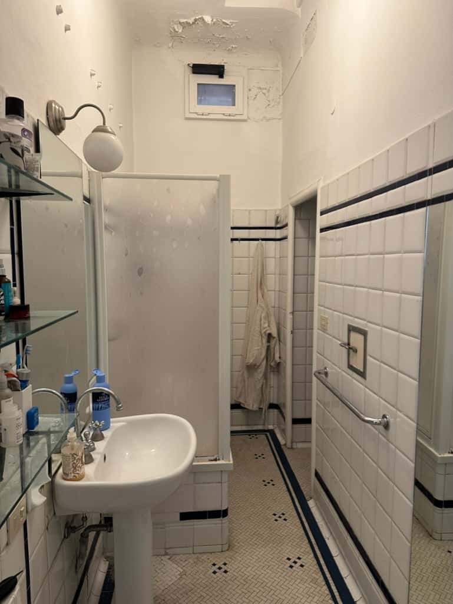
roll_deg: -0.5
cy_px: 302
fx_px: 418
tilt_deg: -5.5
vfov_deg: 71.6
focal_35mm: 24
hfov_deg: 56.9
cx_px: 226
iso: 160
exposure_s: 1/50
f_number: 1.78
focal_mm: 6.86
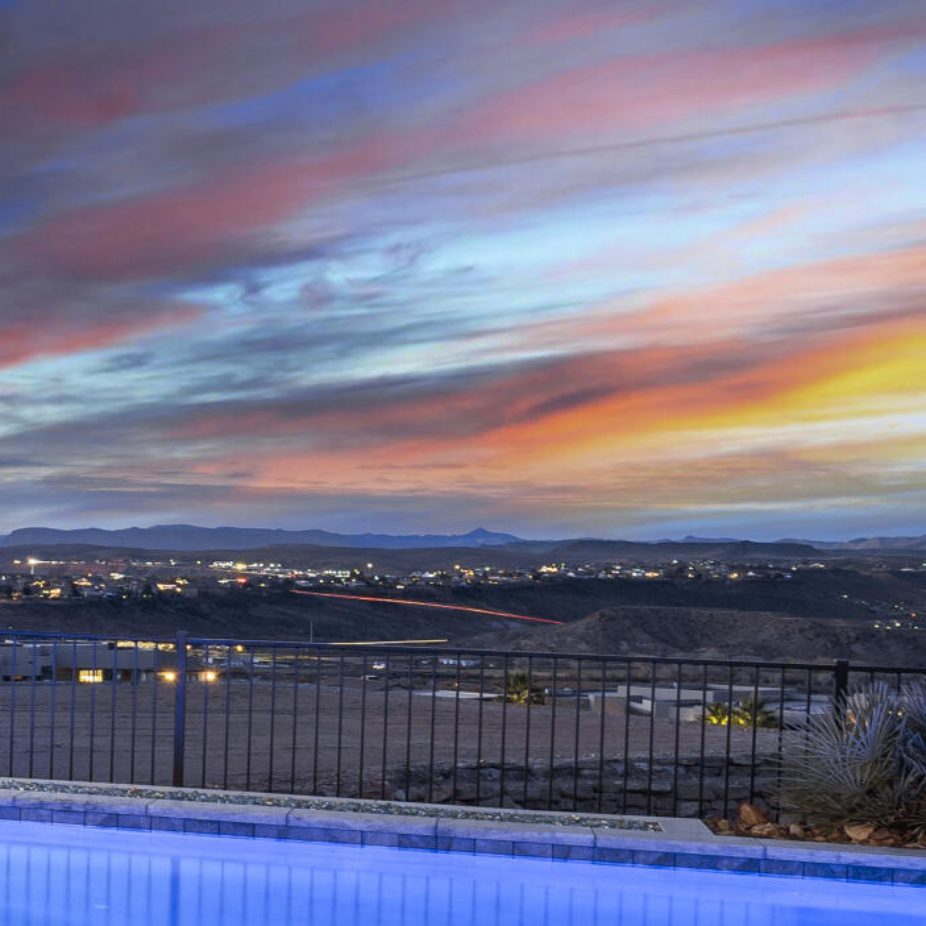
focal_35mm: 58
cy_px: 643
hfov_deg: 25.3
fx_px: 1755
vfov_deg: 29.3
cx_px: -298
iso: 125
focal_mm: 16
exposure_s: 13
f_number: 10
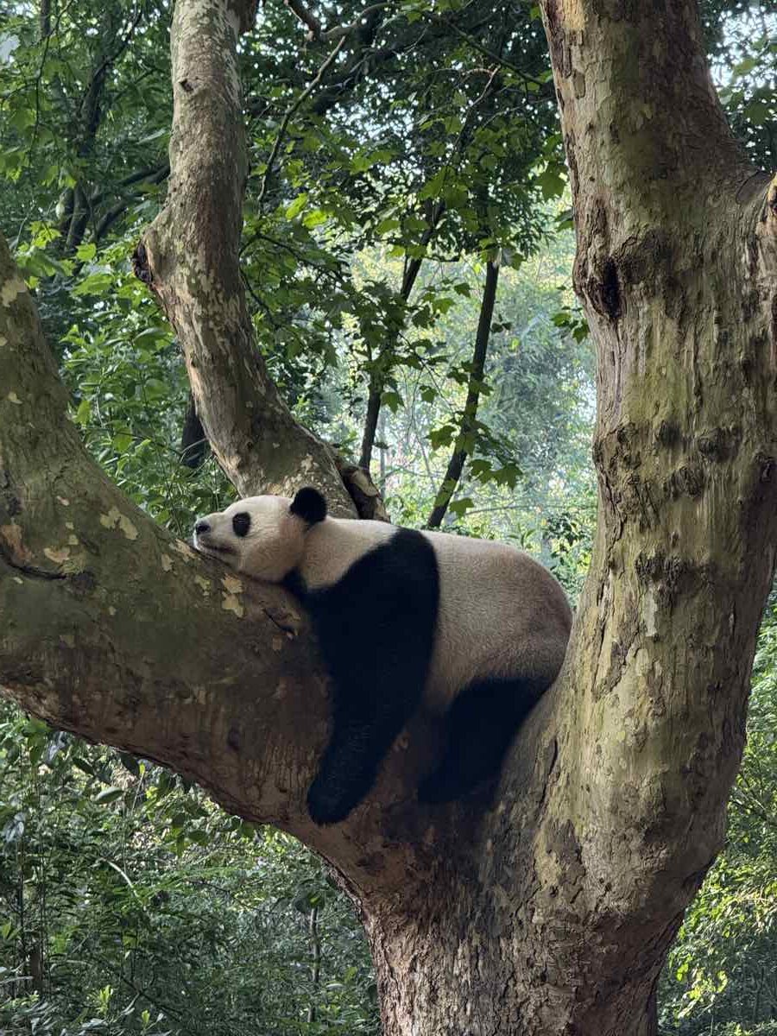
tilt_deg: +5.0
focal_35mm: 120
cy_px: 518
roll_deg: -0.3
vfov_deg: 16.4
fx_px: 3591
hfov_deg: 12.3
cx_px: 388
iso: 250
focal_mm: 15.66
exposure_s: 1/99
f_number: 2.8
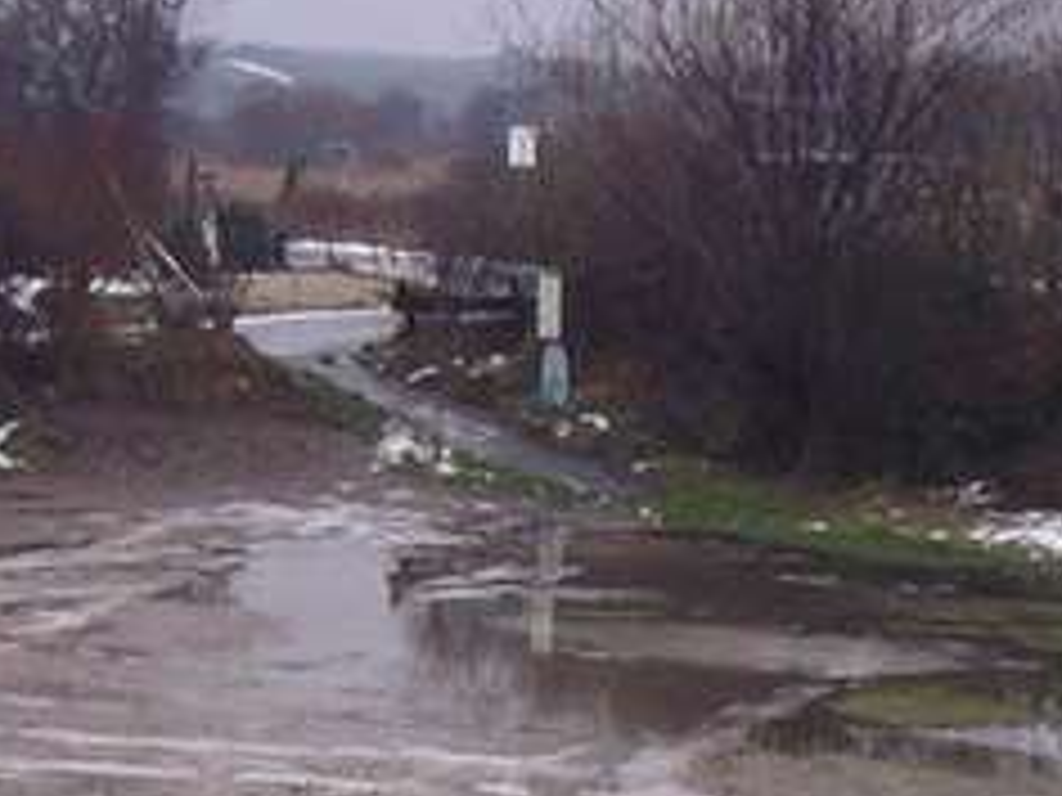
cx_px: 540
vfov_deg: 9.4
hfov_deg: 12.6
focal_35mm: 157
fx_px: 4817
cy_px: 648
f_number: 2.8
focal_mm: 5.7
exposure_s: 1/80
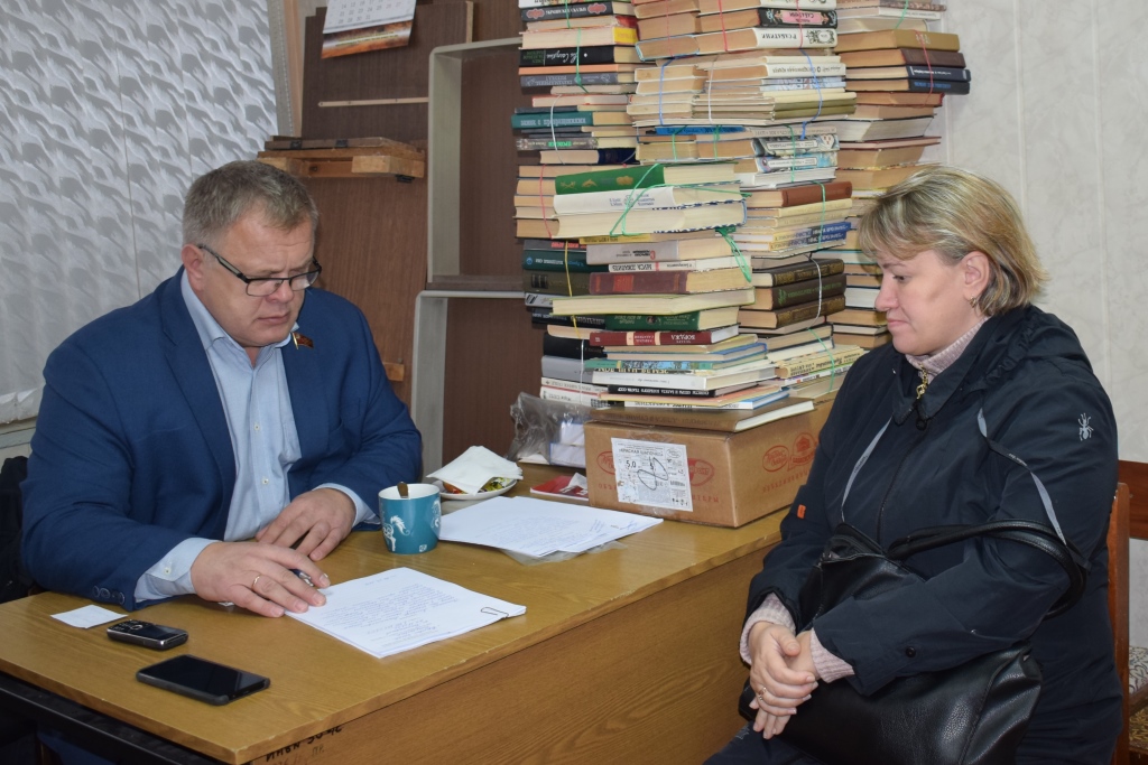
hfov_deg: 53.1
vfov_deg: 36.9
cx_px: 574
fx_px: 1148
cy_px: 382
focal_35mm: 36
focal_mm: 24
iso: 800
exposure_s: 1/80
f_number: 4.5
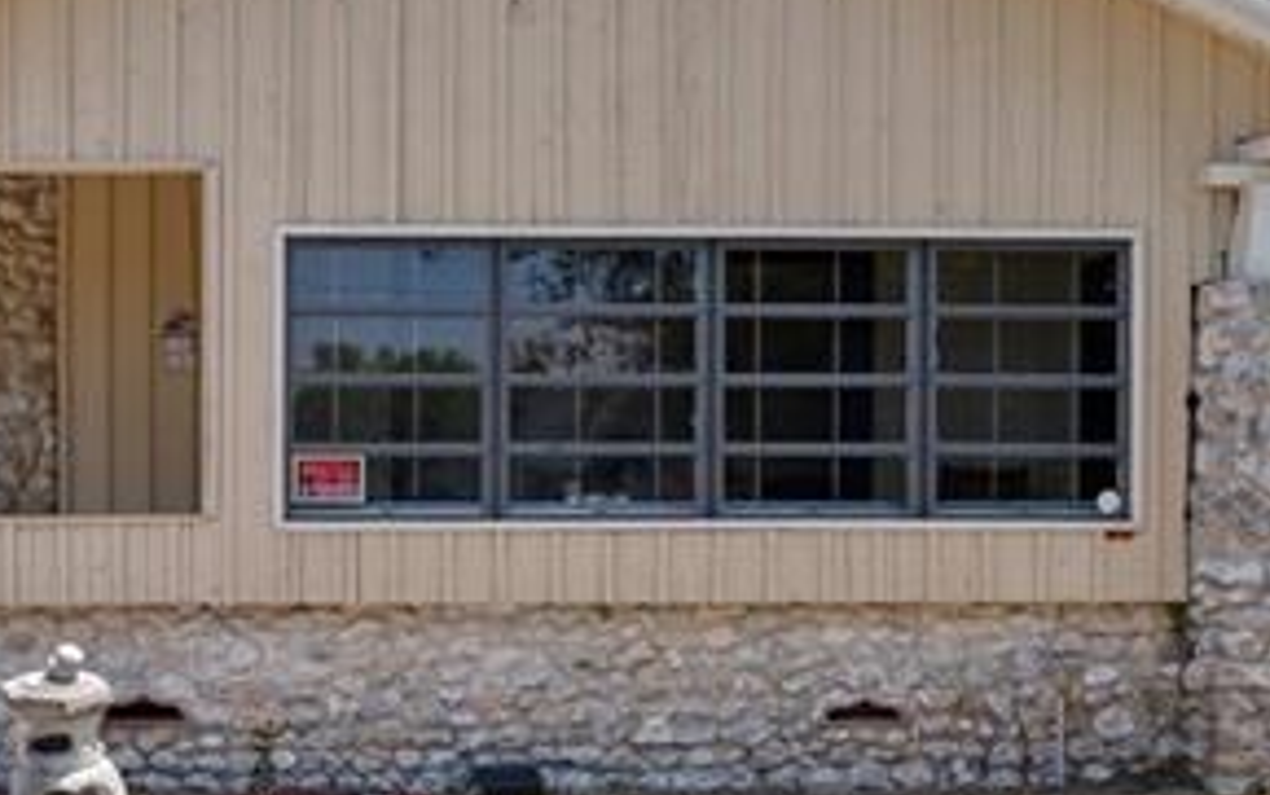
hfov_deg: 31.1
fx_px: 2251
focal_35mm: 65
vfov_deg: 20.0
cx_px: 360
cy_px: 483
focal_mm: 18
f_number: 9
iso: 320
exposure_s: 1/60
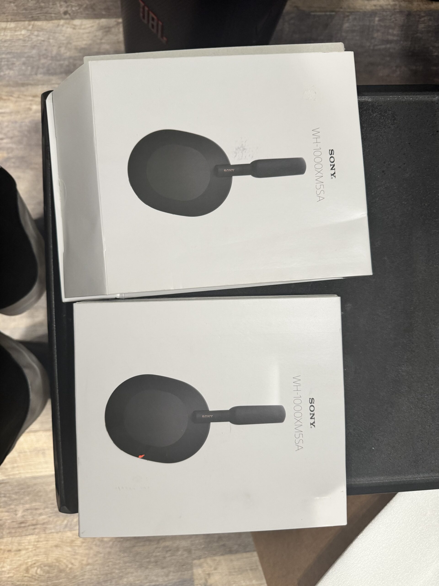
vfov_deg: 71.6
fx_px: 406
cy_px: 293
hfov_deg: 56.8
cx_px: 220
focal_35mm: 24
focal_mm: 6.76
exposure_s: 1/60
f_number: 1.78
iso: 200
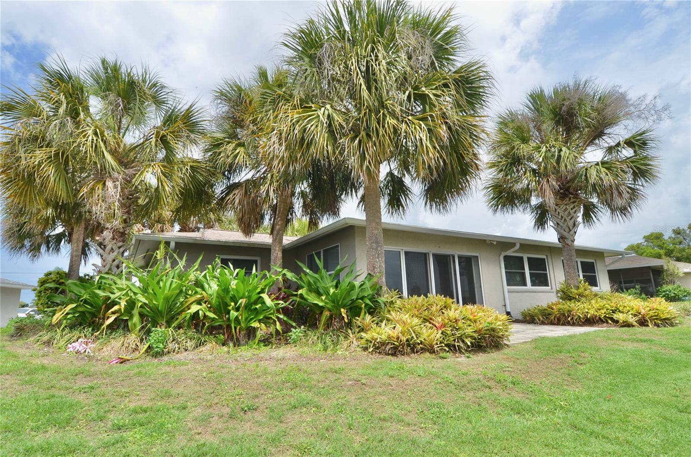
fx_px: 689
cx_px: 346
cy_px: 228
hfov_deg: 53.2
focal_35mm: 36
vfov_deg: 36.7
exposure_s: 1/320
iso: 100
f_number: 9
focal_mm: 24
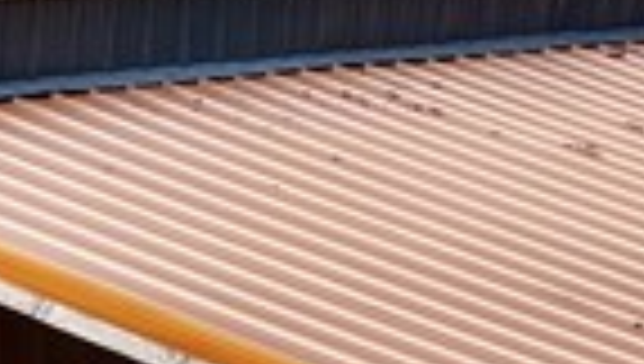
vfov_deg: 5.5
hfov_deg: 9.7
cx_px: 153
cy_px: 481
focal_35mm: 222
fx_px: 3797
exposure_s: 1/120
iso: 400
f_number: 2.8
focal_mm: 14.45
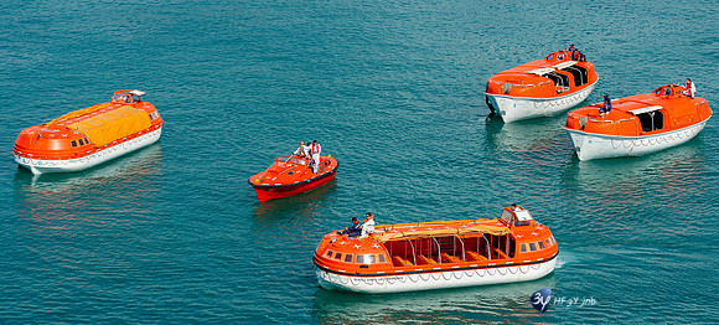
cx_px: 341
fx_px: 1996
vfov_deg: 9.3
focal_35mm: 109
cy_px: 156
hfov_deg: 20.4
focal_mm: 95
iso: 100
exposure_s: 1/320
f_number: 9
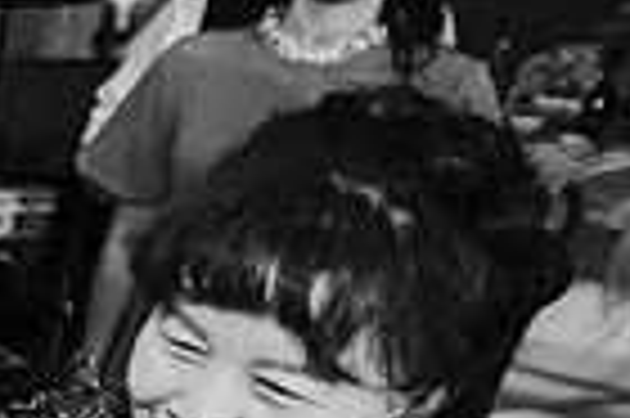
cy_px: 452
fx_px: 1014
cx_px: -432
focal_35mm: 58
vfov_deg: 22.1
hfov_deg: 23.3
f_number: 2.8
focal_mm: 14
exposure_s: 1/160
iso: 800
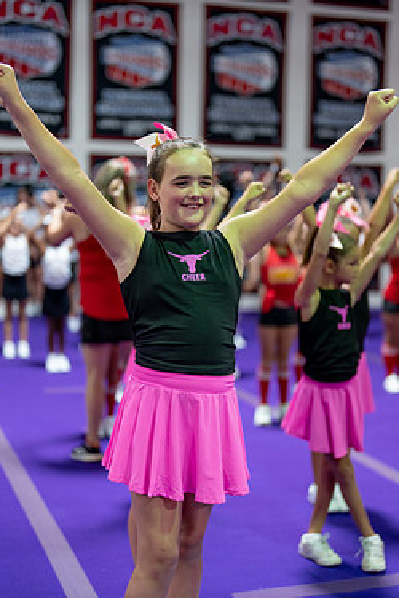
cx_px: 203
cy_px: 284
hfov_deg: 22.6
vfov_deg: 33.4
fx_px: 997
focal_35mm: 60
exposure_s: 1/400
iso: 640
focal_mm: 50
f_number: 1.2
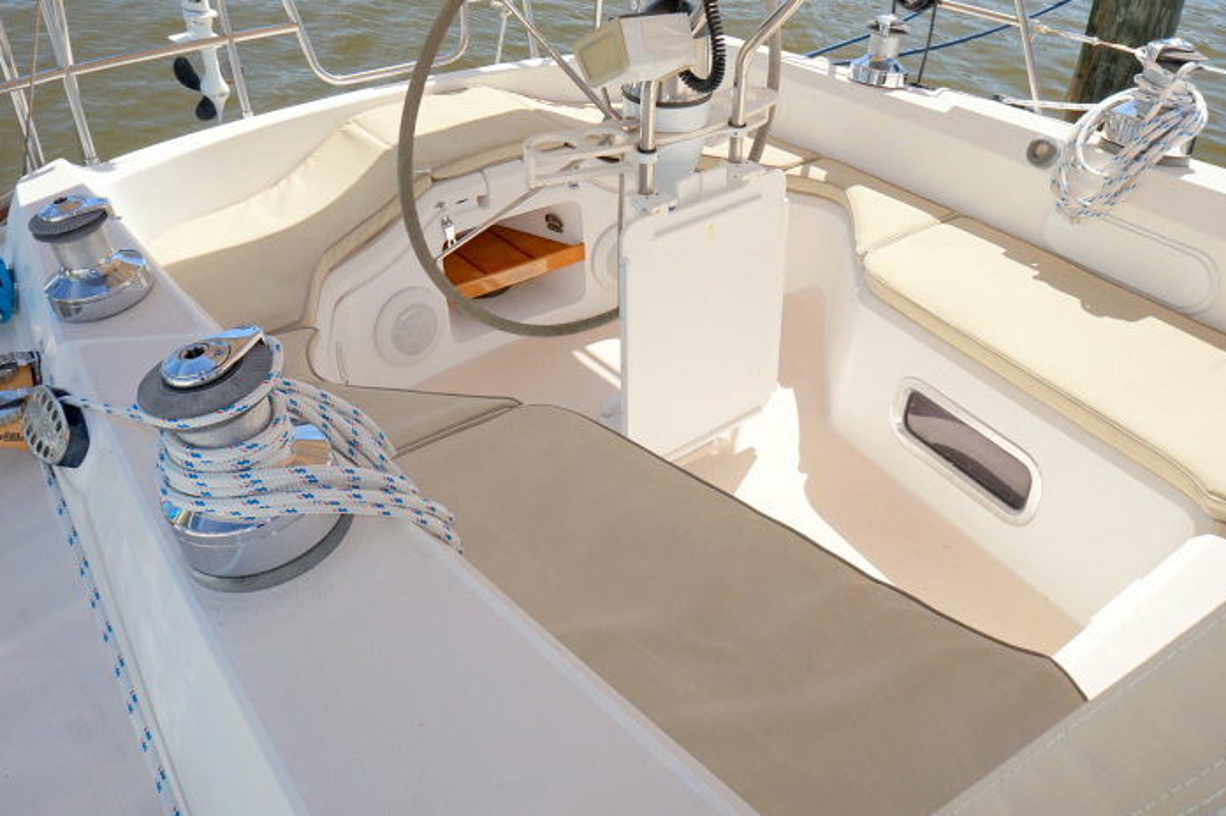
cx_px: 665
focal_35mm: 31
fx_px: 1055
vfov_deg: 42.0
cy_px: 310
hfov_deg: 60.2
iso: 100
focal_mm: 16
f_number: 8
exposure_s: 1/160
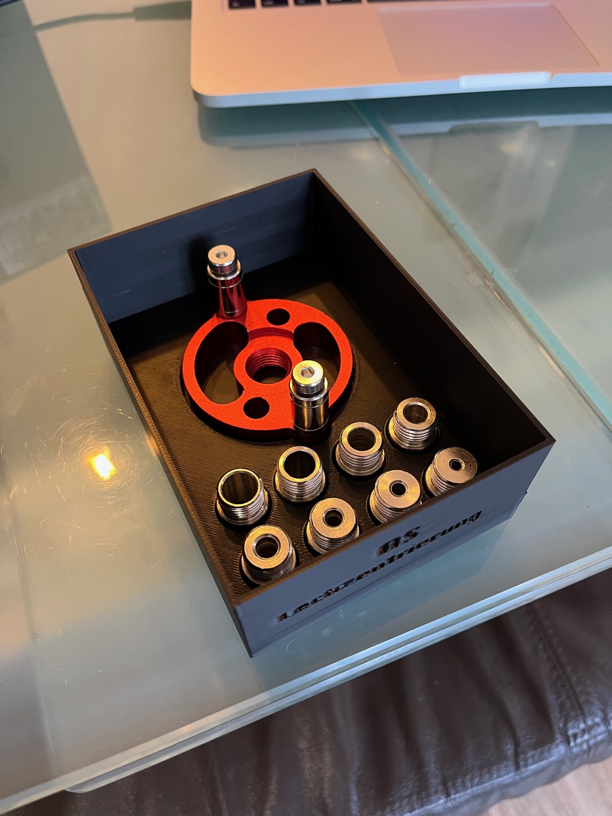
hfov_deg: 53.1
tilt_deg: -55.6
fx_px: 613
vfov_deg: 67.3
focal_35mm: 26
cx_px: 306
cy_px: 408
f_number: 1.6
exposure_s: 1/50
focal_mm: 5.1
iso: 200
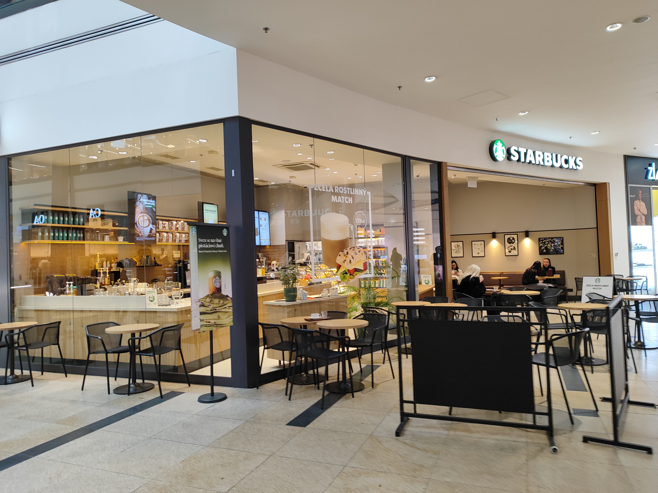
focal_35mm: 24
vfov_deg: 56.8
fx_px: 456
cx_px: 329
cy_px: 246
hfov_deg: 71.6
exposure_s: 1/50
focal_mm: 5.89
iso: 436
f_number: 1.89
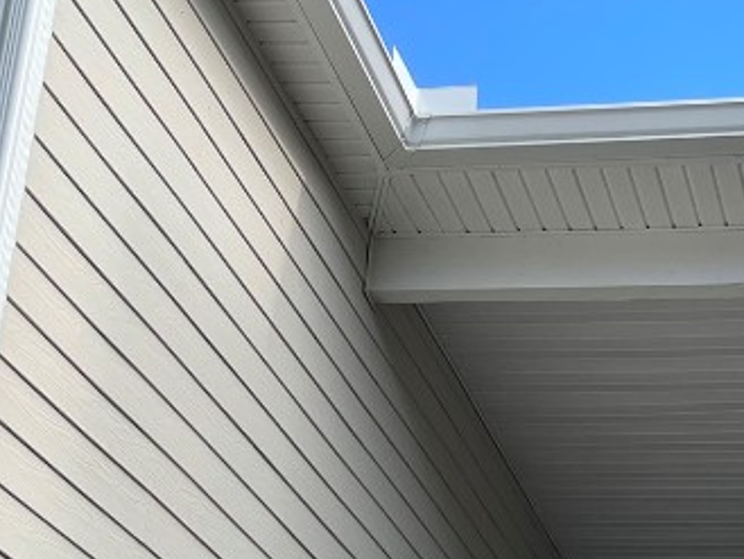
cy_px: 799
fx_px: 1742
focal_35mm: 81
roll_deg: -1.8
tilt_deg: +15.8
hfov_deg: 22.7
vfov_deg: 16.8
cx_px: 814
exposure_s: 1/1261
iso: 32
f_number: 1.6
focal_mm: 4.2
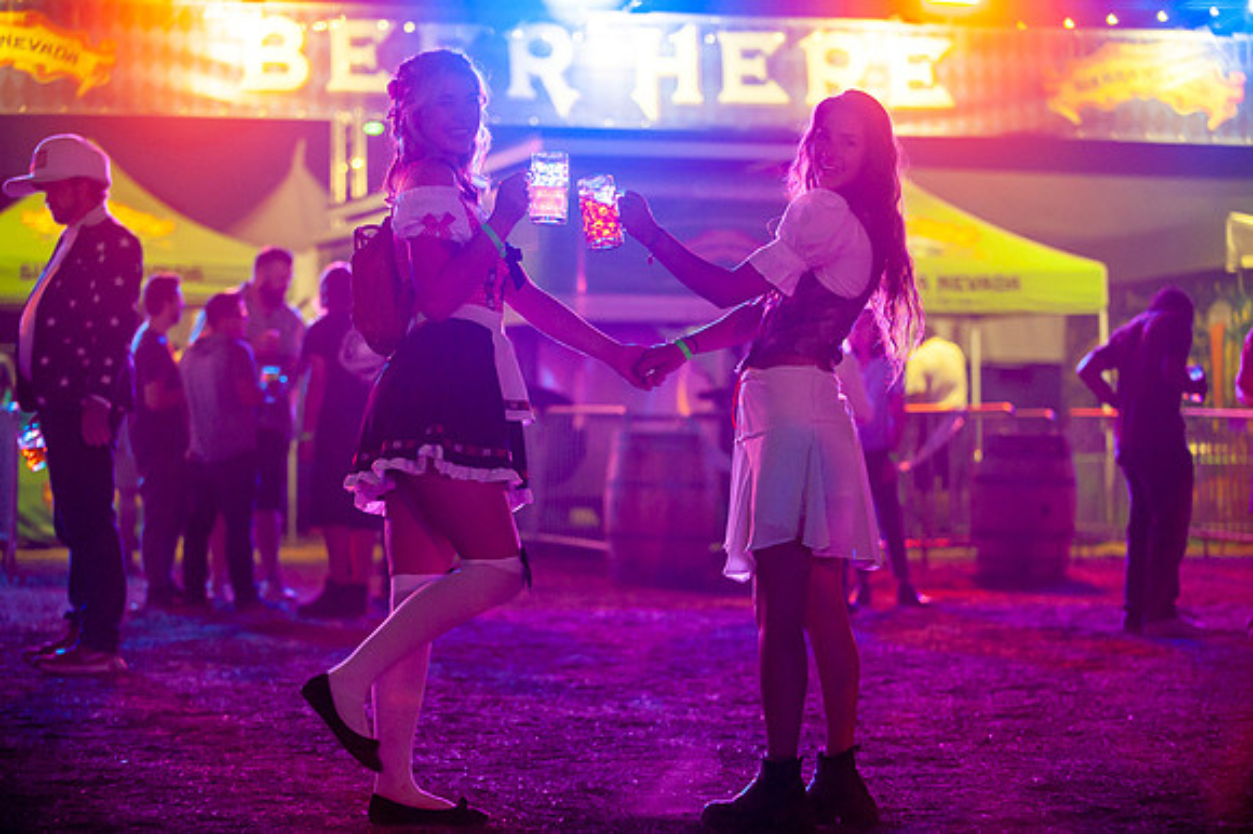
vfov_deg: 13.9
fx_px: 3409
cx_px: 626
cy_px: 417
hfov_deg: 20.8
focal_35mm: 98
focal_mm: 98
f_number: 2.8
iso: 1250
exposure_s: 1/200
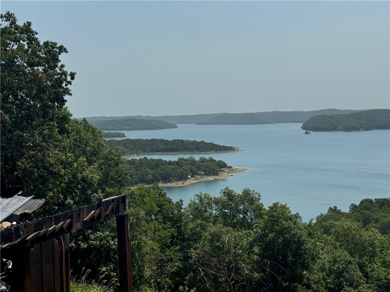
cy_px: 146
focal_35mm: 48
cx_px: 195
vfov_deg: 30.3
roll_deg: +1.4
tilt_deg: -3.8
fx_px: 541
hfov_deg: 39.7
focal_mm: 6.76
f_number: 1.78
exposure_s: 1/7937
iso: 64
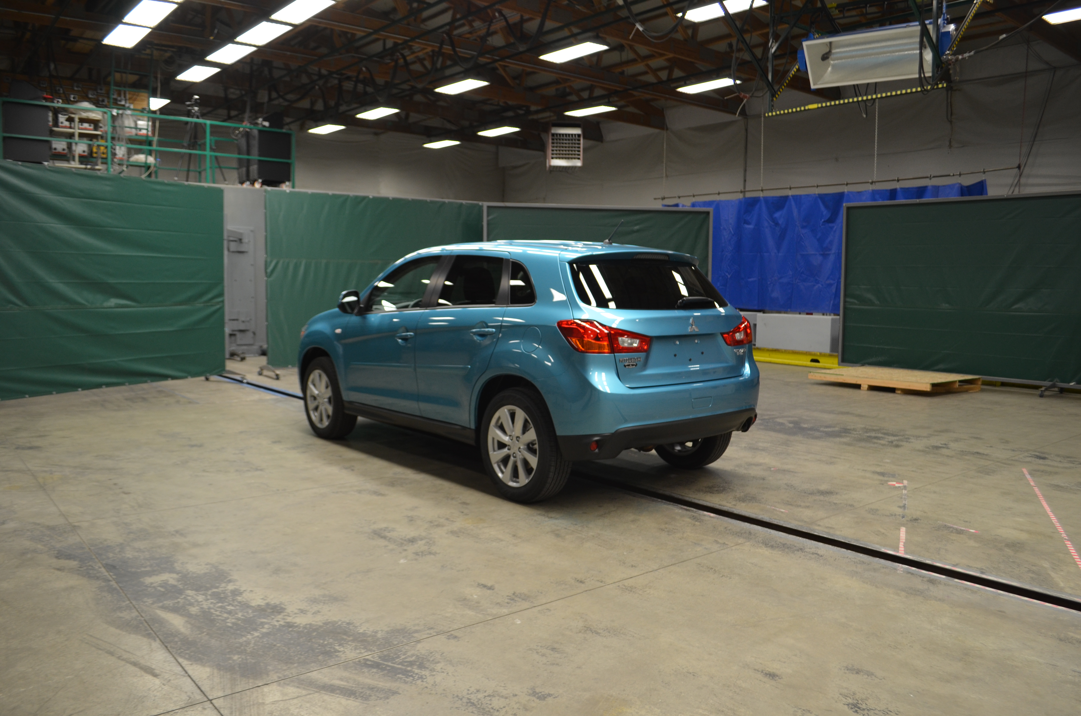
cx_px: 540
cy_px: 358
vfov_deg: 47.7
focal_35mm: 27
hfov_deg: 67.5
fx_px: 809
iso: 400
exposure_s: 1/80
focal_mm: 18
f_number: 4.5
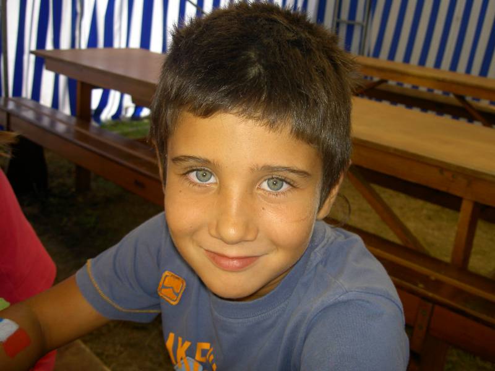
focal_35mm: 39
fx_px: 558
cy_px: 186
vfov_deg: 36.8
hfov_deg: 47.9
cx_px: 248
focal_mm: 8
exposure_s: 1/60
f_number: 2.8
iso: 100
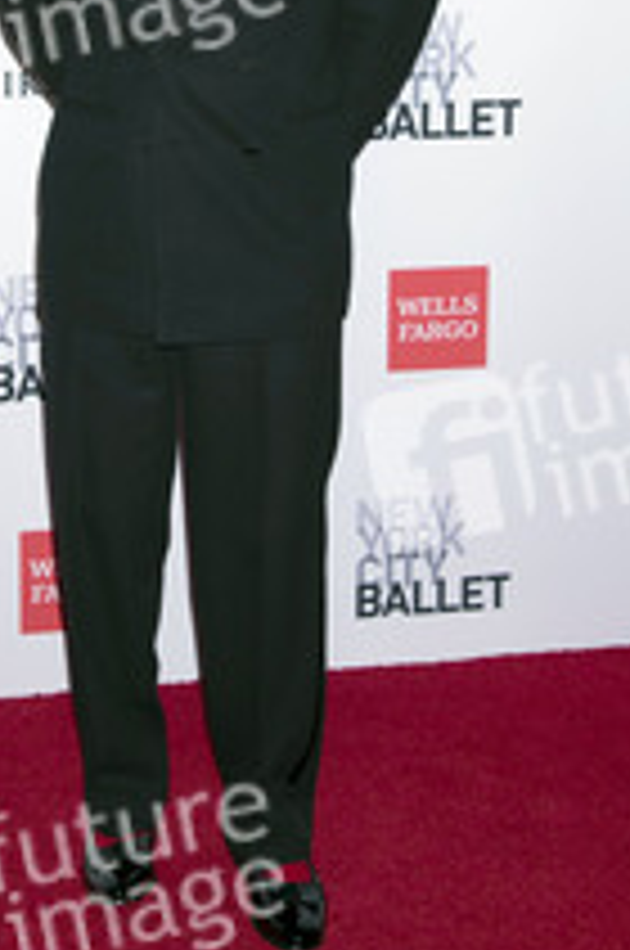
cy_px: 216
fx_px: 2001
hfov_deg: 17.8
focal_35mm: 76
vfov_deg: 26.3
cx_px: 184
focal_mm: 40
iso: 640
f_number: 5.6
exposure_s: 1/200
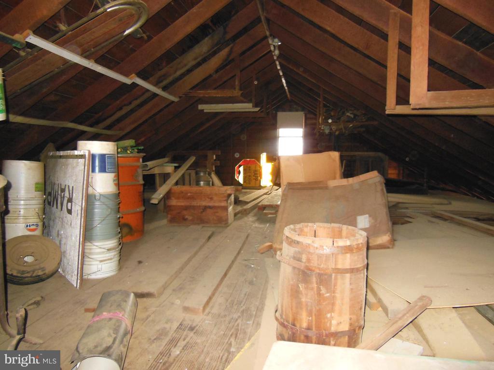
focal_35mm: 25
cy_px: 185
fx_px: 357
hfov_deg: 69.4
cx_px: 247
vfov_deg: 54.9
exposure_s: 1/25
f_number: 3.5
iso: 640
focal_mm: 4.5
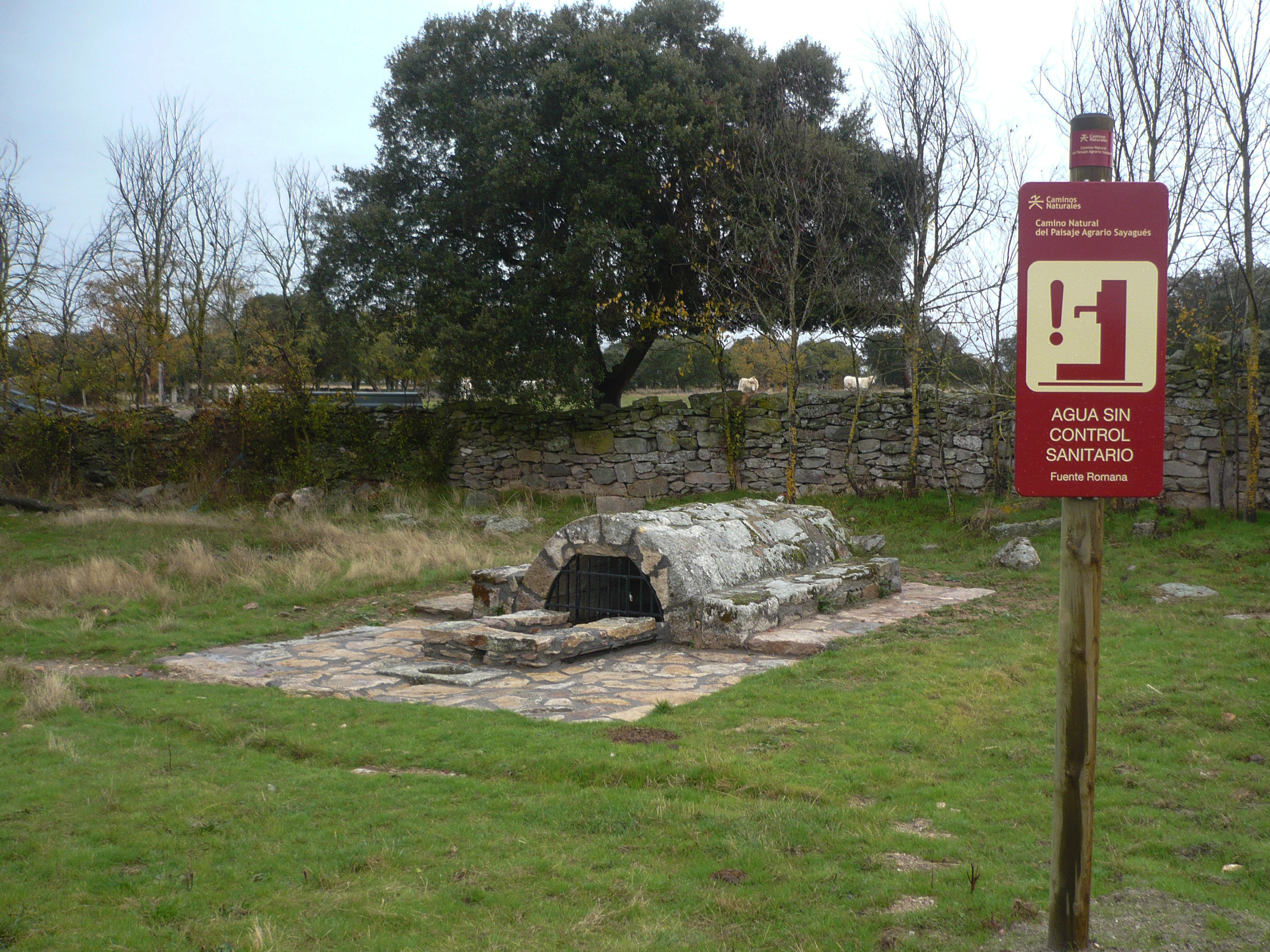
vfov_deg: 40.7
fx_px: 1284
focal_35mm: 35
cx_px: 635
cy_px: 476
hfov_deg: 52.6
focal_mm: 5.8
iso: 100
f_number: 2.8
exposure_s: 1/160
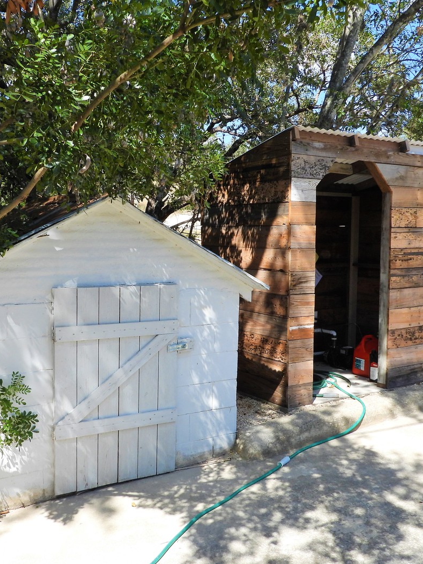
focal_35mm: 33
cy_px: 282
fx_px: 538
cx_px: 162
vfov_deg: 55.4
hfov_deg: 42.7
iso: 100
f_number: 4.5
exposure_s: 1/400
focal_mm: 4.3
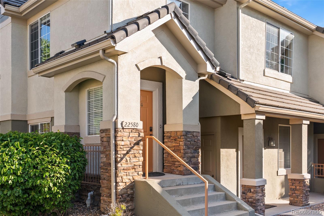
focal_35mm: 36
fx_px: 324
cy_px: 108
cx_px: 162
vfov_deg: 36.9
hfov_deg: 53.1
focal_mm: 24.5
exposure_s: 1/80
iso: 160
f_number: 8
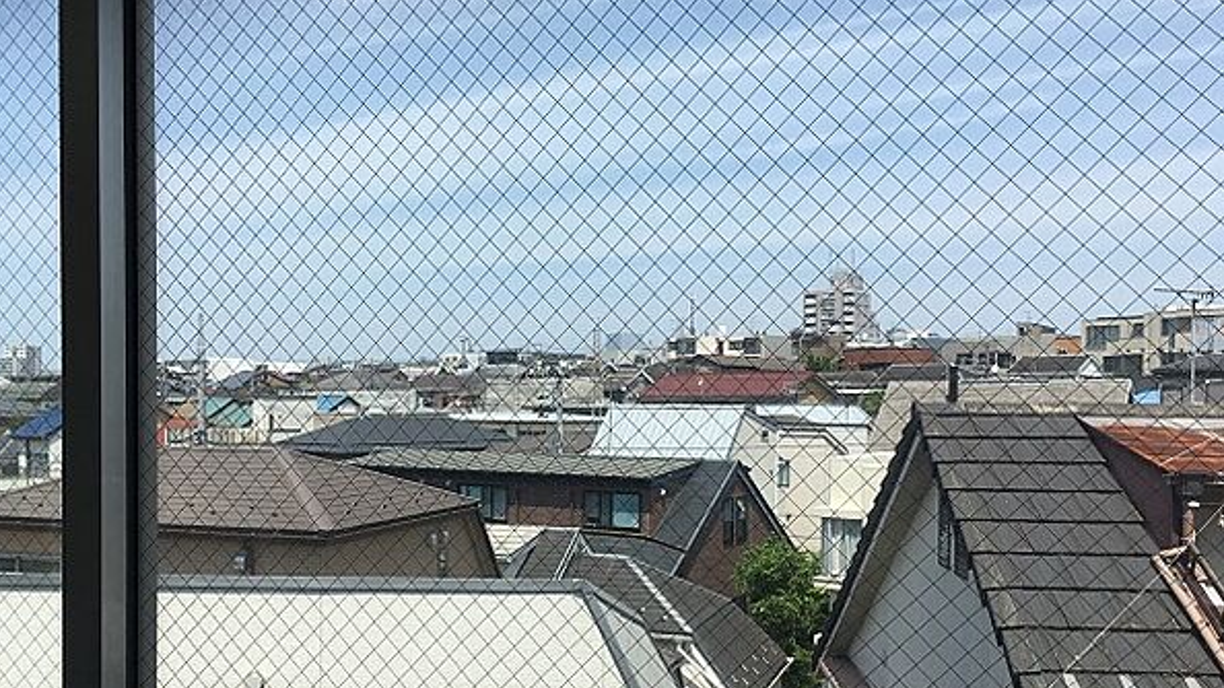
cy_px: 419
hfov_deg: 58.0
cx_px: 569
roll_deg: -1.1
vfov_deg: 34.5
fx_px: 1103
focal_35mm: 34
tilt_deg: +0.0
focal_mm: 4.15
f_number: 2.2
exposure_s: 1/1479
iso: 25
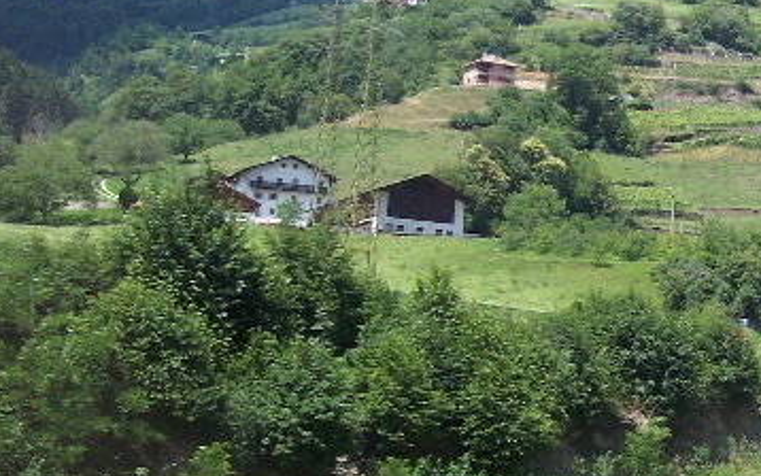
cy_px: 170
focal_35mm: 90
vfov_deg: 14.5
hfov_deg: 21.8
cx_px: 846
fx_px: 1867
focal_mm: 8
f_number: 2.8
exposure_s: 1/500
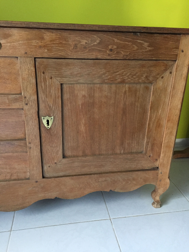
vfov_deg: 61.7
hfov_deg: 48.2
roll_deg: -0.6
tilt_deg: -19.7
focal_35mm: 29
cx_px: 94
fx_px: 211
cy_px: 126
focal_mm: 4.15
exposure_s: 1/25
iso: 250
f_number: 2.2
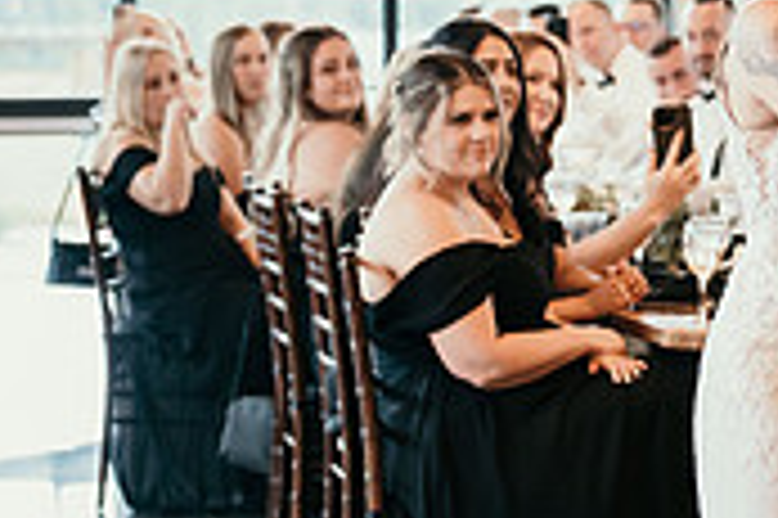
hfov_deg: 11.4
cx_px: 1105
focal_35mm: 174
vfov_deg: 7.9
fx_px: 3757
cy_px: 242
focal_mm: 50
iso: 1250
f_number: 2.8
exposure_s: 1/100
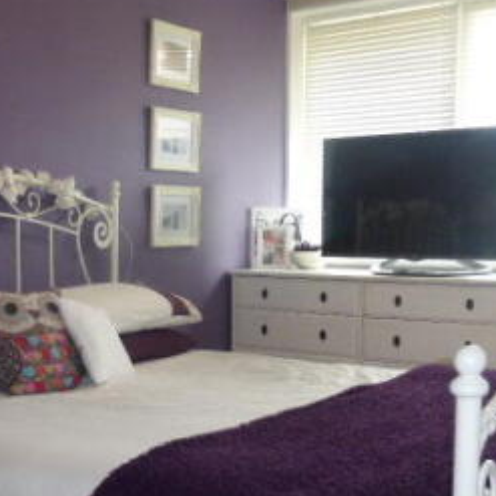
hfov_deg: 34.0
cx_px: 210
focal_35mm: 50
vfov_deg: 33.7
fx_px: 811
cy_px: 328
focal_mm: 4.3
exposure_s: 1/60
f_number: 3.3
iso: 400
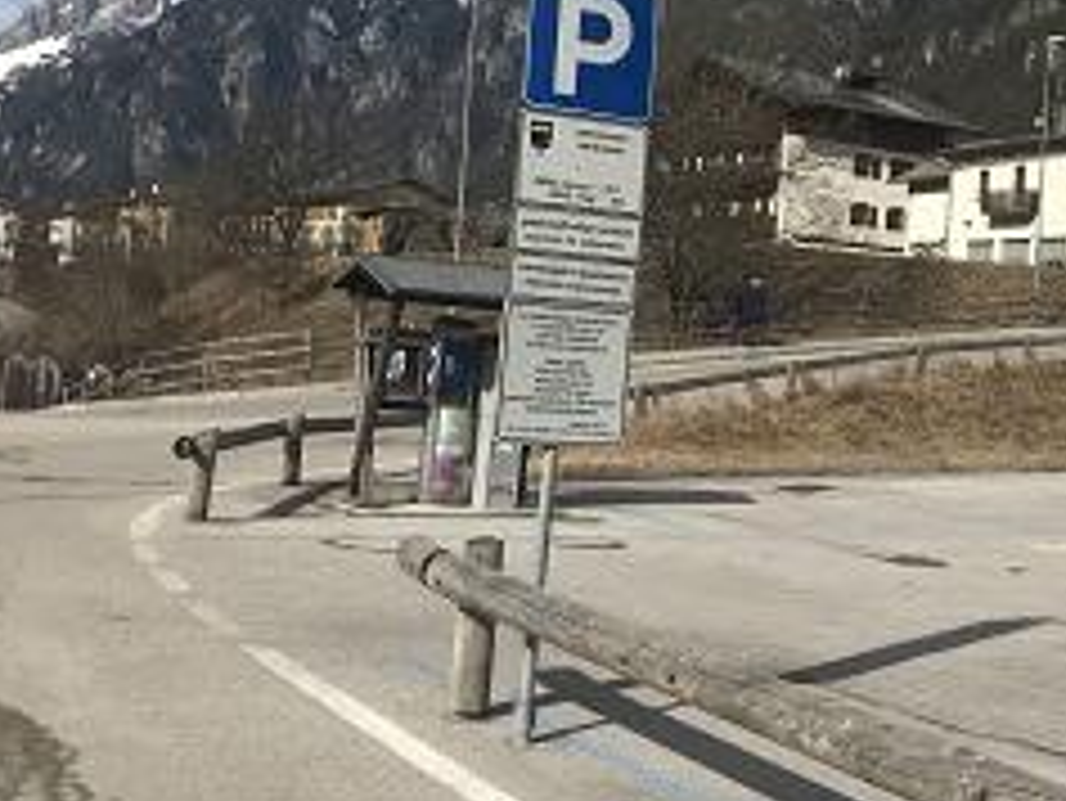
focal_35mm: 55
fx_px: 1695
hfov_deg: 34.5
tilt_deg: +2.5
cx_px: 738
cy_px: 292
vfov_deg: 26.5
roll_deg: -4.5
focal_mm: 3.99
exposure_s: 1/4367
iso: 20
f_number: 1.8
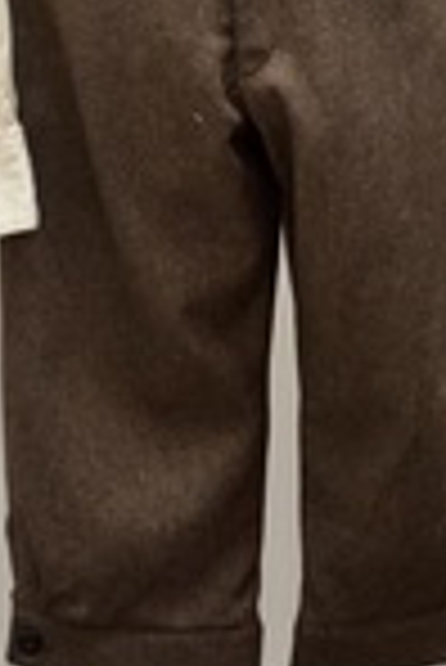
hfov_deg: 6.7
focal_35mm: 206
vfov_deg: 9.8
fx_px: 3810
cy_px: -144
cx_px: 252
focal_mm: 45
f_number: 5.6
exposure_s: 1/125
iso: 1600
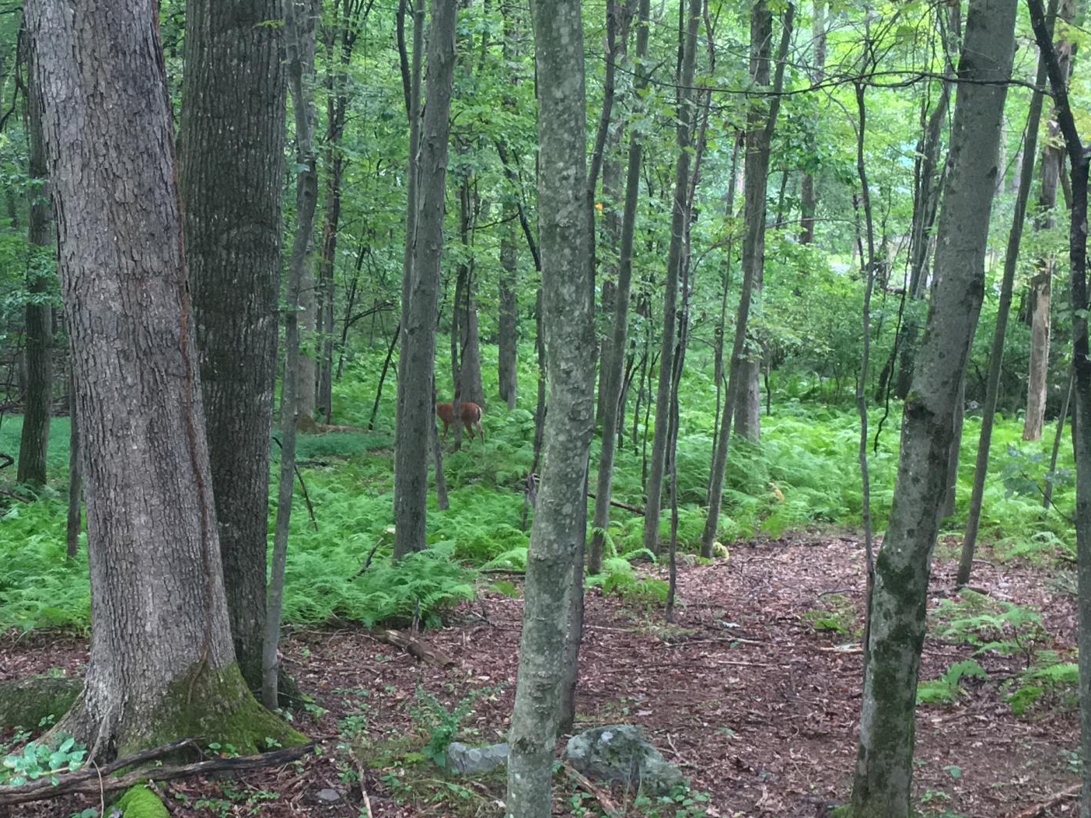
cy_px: 552
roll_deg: -2.2
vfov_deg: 23.5
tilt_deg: -14.8
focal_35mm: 62
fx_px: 1954
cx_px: 354
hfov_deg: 30.9
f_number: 2.2
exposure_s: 1/30
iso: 100
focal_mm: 4.15
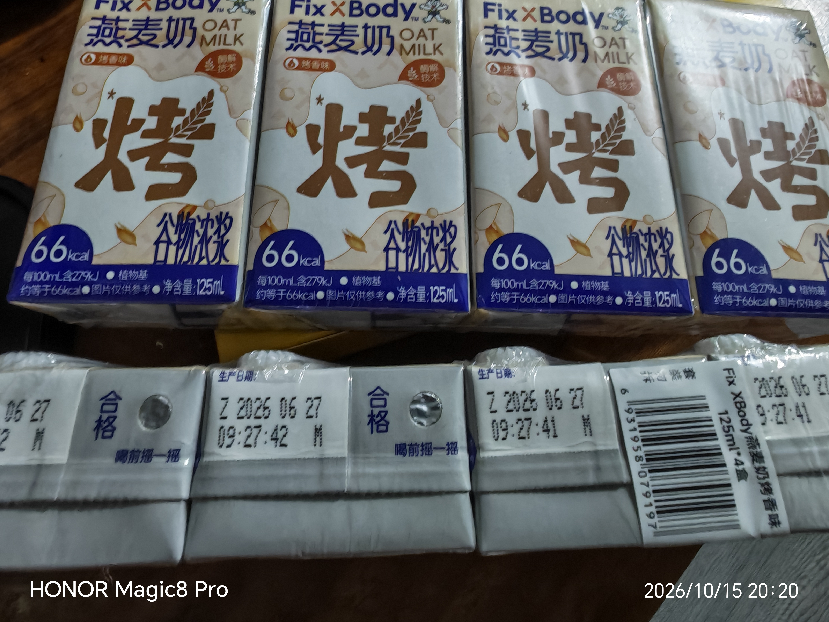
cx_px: 414
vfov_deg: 58.9
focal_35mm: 23
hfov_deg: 73.9
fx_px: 551
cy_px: 311
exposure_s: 1/25
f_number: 2
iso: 400
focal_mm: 1.82
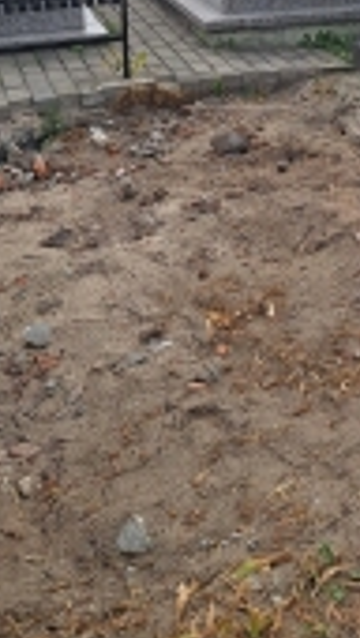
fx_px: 1066
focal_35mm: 63
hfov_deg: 18.6
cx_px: 379
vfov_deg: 31.0
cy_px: 6
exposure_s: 1/5348
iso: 40
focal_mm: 5.54
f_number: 1.8
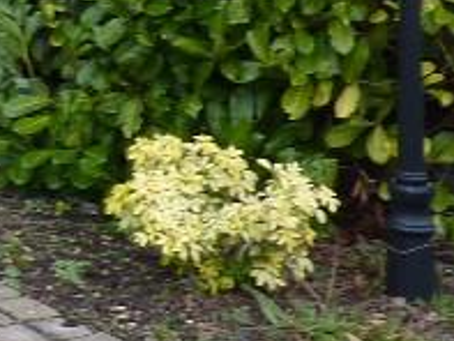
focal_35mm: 130
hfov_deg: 12.7
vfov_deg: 10.7
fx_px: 1706
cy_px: -286
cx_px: -535
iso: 80
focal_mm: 4.1
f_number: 3.3
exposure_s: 1/50
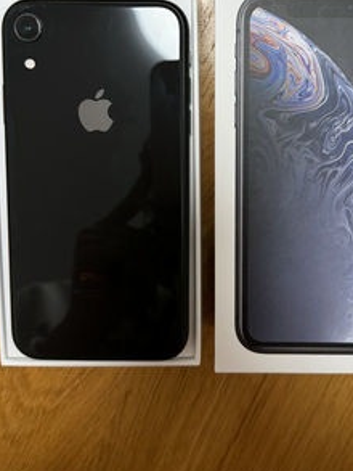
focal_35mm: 41
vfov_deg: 45.2
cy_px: 162
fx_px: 557
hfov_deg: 34.8
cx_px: 233
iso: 200
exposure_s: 1/100
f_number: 1.78
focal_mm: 6.76
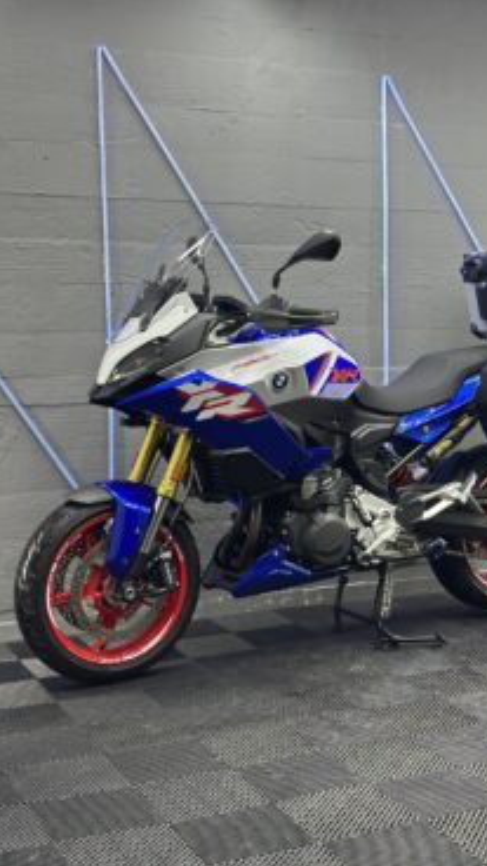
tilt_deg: -4.4
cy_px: 429
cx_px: 322
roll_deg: -0.5
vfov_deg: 39.2
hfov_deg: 22.5
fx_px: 1217
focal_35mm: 53
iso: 160
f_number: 1.78
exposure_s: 1/100
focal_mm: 6.86
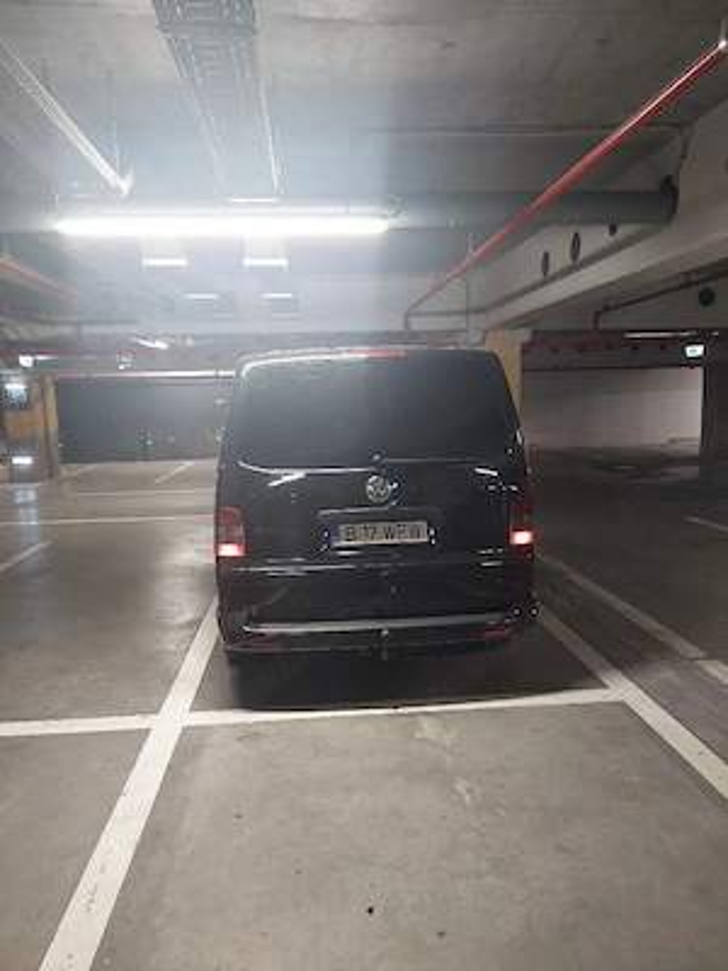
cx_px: 364
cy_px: 486
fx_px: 701
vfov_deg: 69.4
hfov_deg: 54.9
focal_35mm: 25
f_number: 1.8
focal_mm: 5.23
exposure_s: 1/50
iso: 400
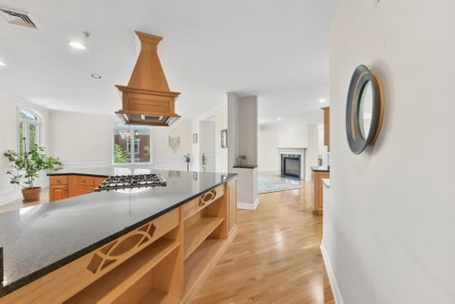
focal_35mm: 14
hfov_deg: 104.2
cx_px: 228
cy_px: 152
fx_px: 177
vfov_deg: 81.3
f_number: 9
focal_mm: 14
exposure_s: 1/8
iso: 640
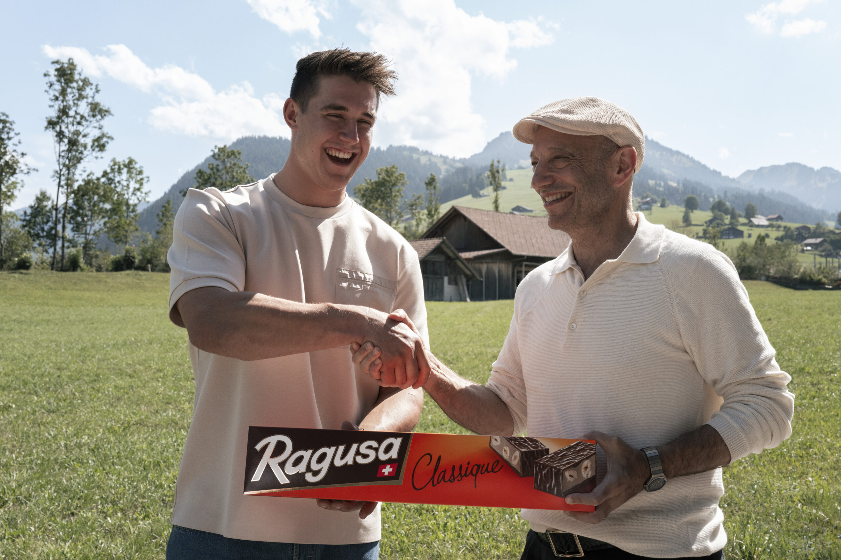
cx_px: 420
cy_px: 280
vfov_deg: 31.2
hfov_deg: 45.5
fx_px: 1004
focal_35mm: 43
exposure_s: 1/1000
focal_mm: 43
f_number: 10
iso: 1600
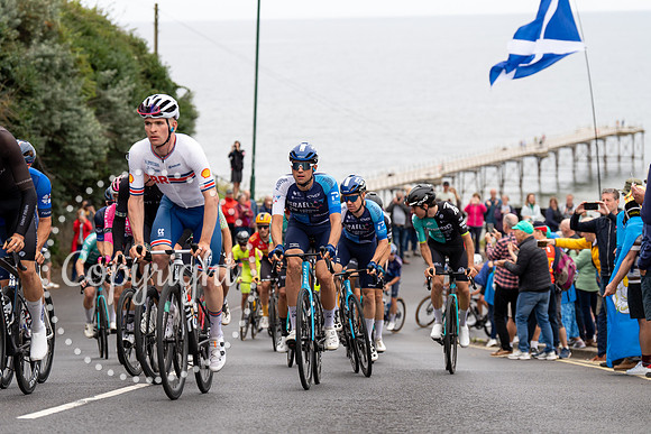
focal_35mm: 103
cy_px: 217
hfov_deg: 19.8
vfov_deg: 13.3
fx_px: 1863
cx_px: 326
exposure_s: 1/1000
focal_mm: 103
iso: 320
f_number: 3.5
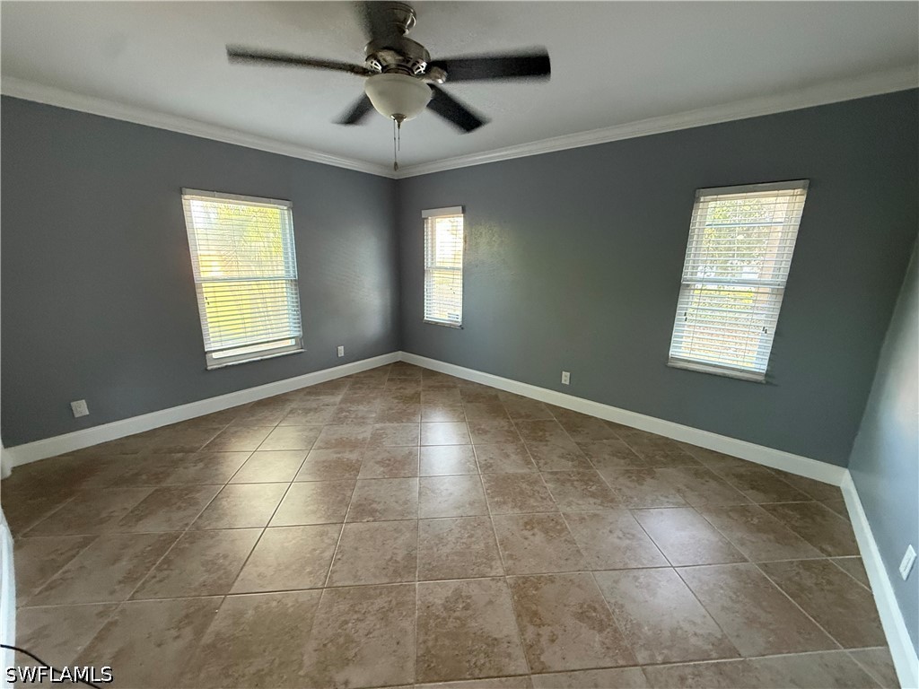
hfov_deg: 102.1
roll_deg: -0.9
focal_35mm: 14
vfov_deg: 85.7
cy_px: 344
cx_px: 460
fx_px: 372
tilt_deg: -14.3
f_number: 2.2
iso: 500
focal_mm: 2.22
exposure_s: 1/60
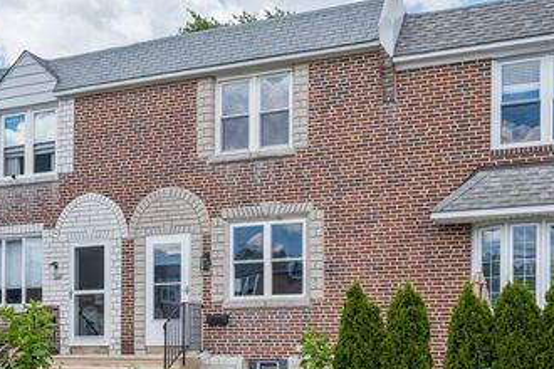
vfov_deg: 27.0
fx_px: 769
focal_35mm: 50
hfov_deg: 39.5
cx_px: 235
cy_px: 184
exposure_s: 1/280
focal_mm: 21.9
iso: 250
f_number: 8
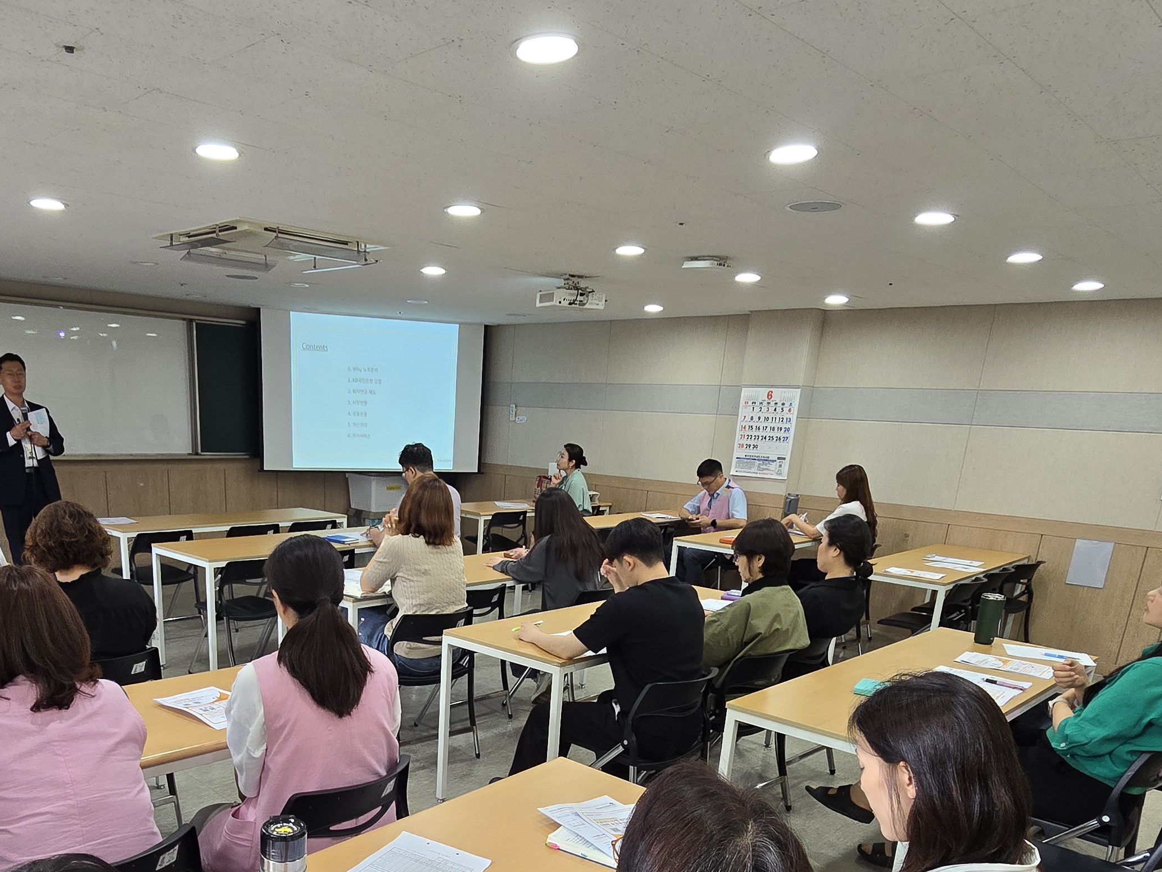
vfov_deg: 51.6
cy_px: 693
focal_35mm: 25
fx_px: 839
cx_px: 444
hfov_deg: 68.4
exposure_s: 1/60
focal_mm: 2.2
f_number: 2.2
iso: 125
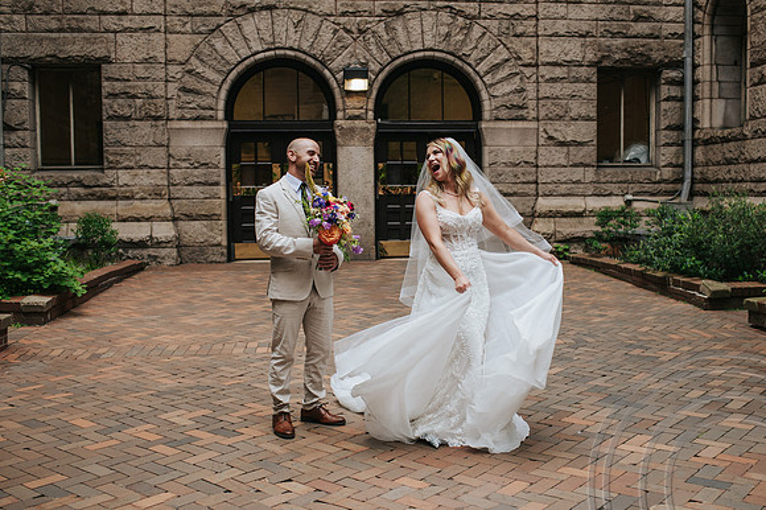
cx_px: 410
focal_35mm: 41
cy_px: 264
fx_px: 864
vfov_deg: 32.9
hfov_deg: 47.8
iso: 500
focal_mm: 35
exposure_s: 1/320
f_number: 3.2
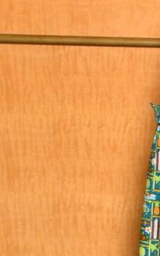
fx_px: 2538
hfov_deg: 3.6
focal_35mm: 364
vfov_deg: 5.8
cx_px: 405
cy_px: 117
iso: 500
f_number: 6.3
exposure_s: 1/125
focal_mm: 32
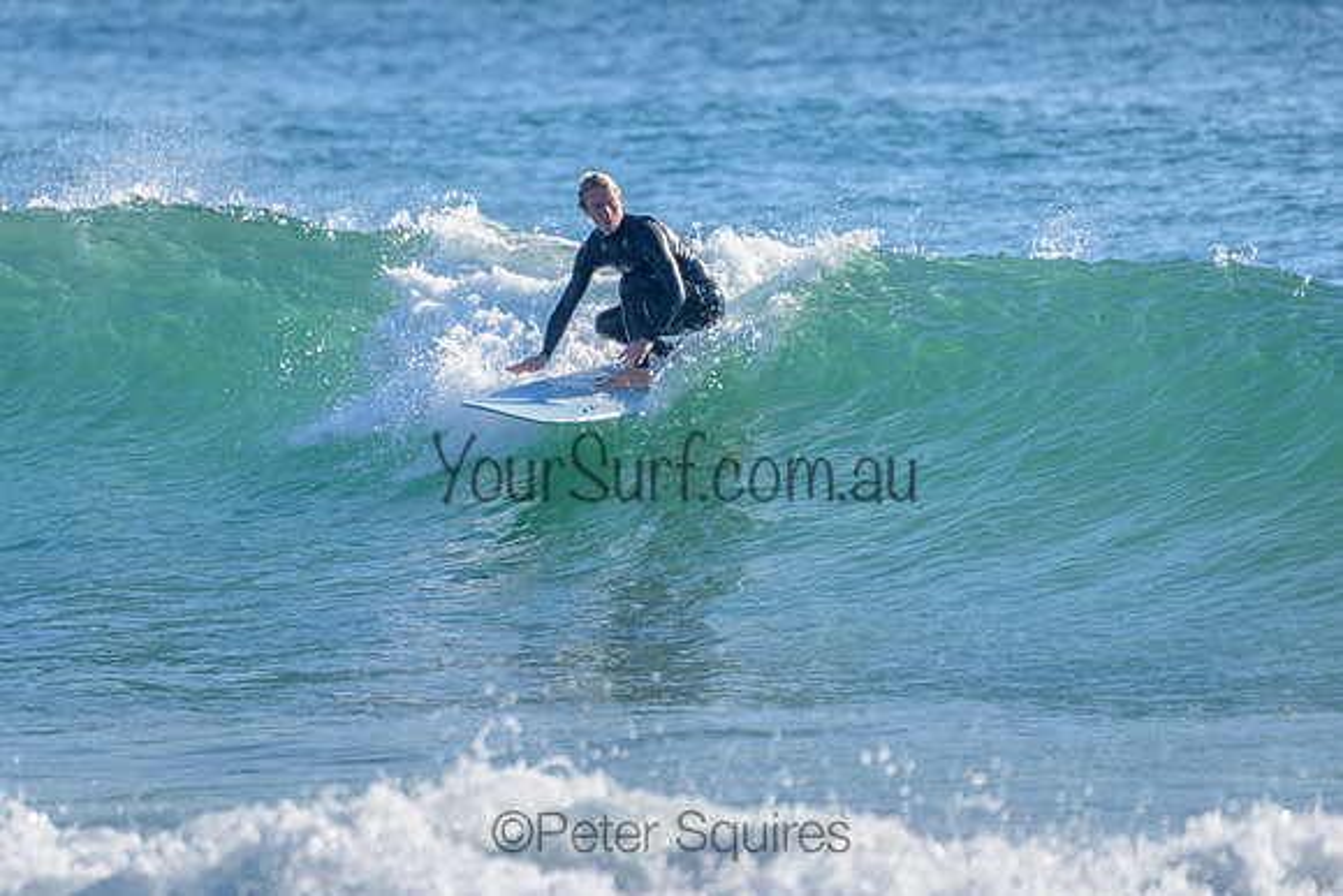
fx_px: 22873
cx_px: 520
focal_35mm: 613
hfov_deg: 3.4
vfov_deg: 2.2
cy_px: 378
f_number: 5.6
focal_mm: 500
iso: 220
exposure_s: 1/2000
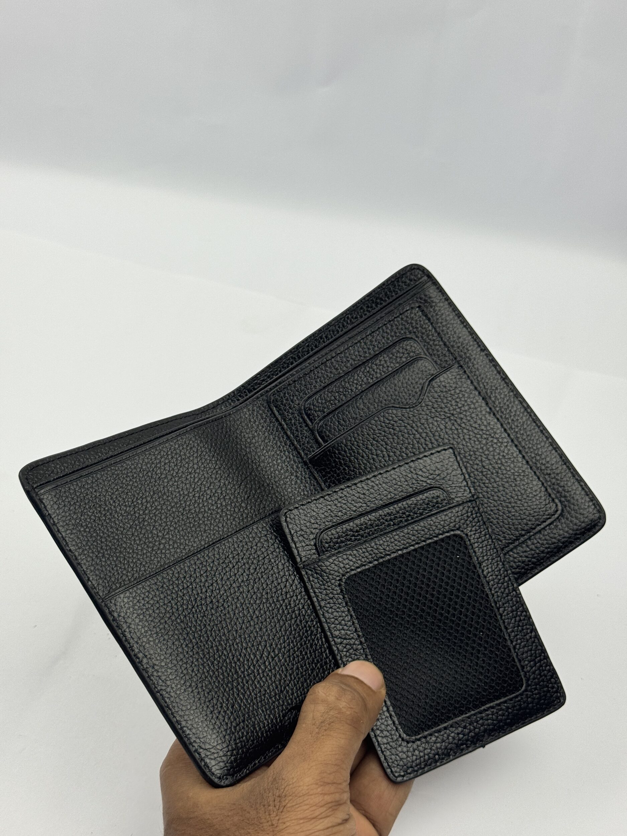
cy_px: 418
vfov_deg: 39.7
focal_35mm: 48
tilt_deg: -41.2
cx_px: 314
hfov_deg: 30.3
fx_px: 1159
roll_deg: +0.3
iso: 64
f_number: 1.78
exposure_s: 1/477
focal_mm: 6.76
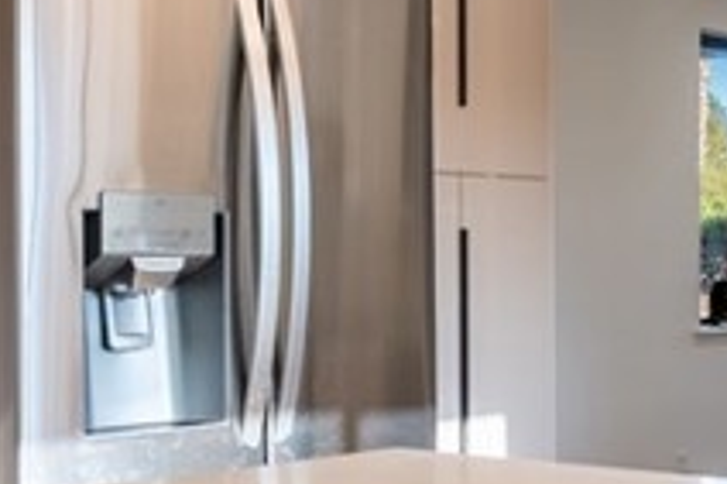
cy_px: 237
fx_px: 1655
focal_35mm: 82
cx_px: 919
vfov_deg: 16.6
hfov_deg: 22.4
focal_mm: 17
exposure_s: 1/800
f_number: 8
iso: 400
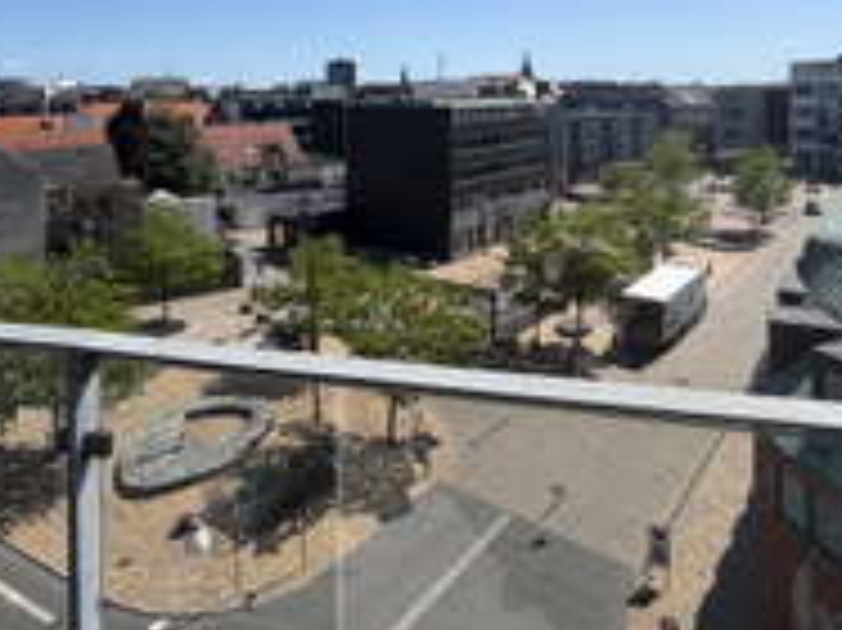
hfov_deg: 63.5
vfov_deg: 46.0
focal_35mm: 28
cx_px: 412
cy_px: 90
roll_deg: +0.4
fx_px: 681
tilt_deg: +1.0
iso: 20
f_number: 2.2
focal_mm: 2.22
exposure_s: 1/1167
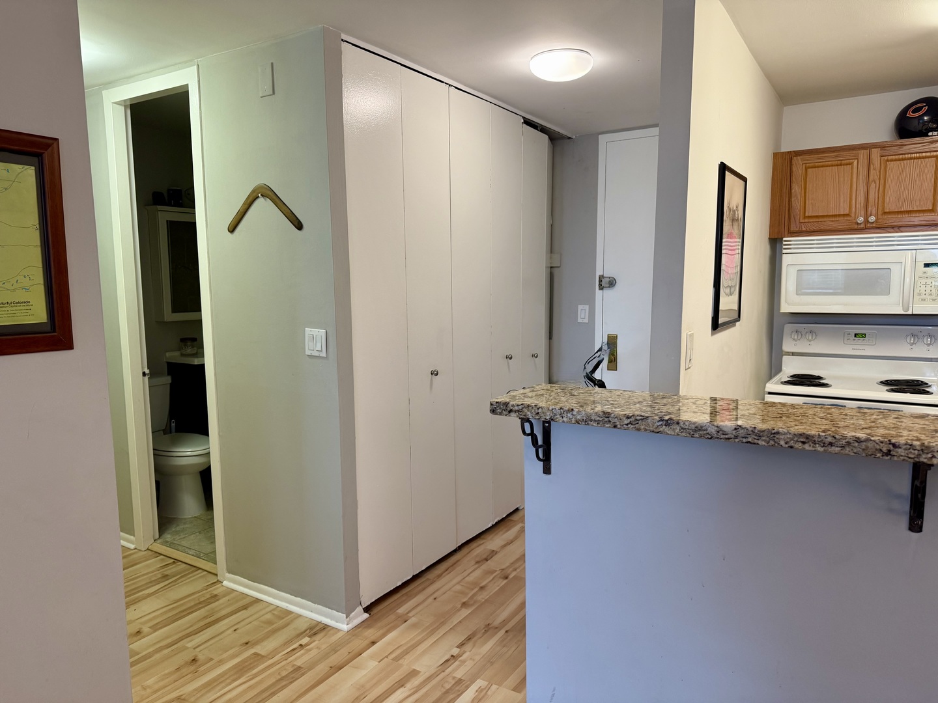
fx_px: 650
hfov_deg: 71.6
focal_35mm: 24
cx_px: 469
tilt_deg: -6.1
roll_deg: +0.4
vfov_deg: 56.8
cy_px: 352
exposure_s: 1/60
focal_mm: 6.76
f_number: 1.78
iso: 160
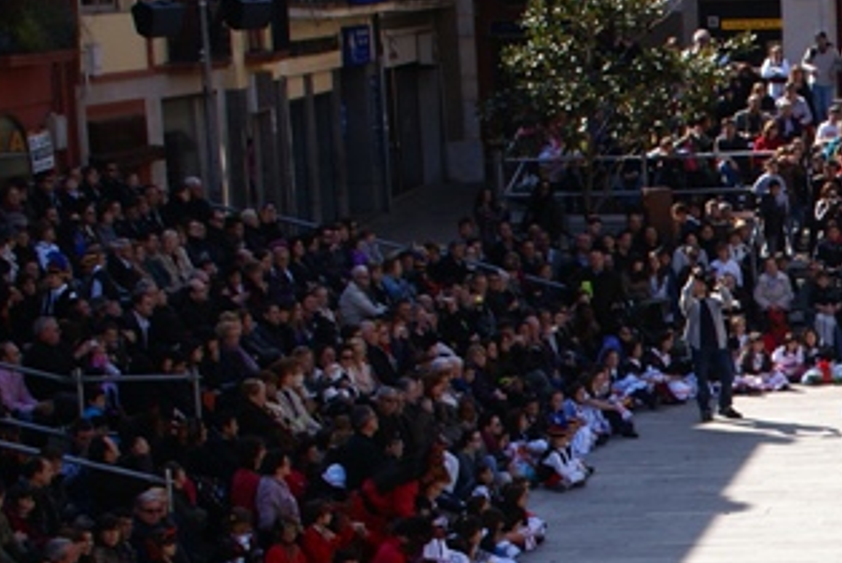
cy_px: 546
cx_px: 1161
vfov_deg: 10.0
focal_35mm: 137
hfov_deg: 14.2
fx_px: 3207
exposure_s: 1/80
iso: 100
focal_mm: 28
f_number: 11
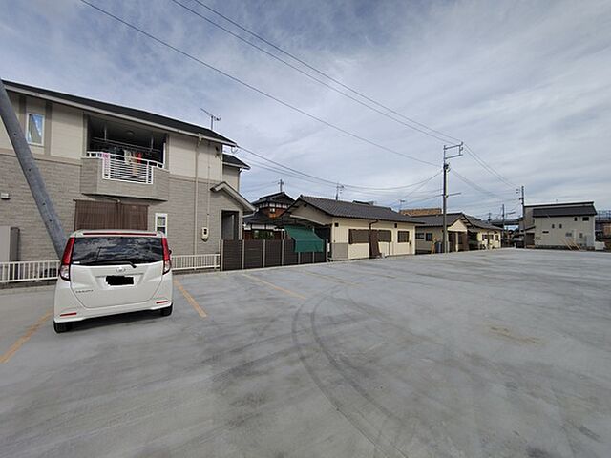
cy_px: 229
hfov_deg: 106.2
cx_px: 306
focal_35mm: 13
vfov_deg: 89.9
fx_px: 229
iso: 100
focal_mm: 2.16
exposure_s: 1/1226
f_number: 2.2
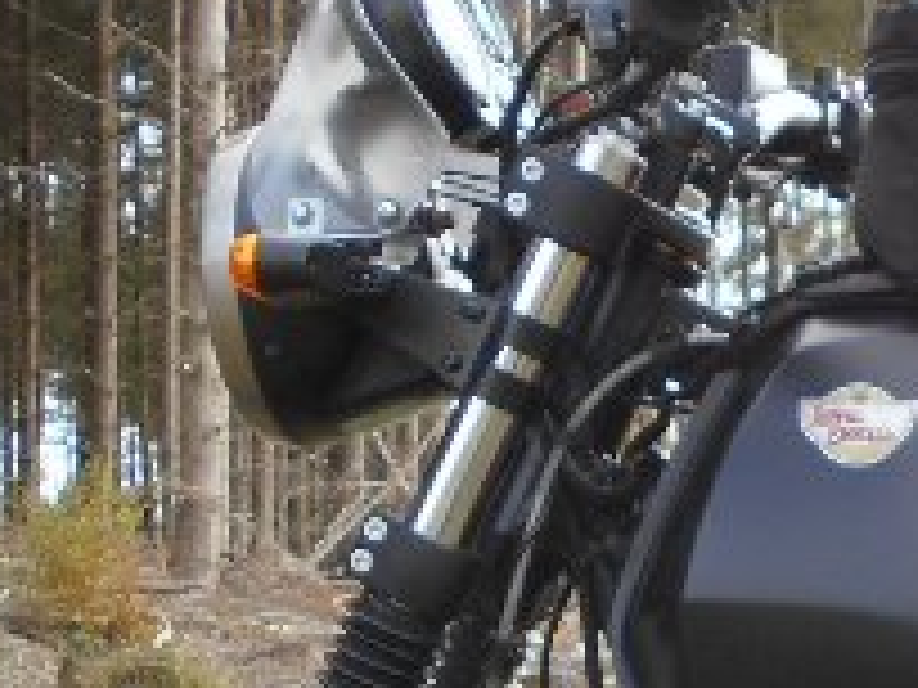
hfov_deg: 17.8
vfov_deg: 14.1
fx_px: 2705
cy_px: 823
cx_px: 1238
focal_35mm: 102
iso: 80
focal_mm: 4.6
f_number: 3.2
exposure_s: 1/200
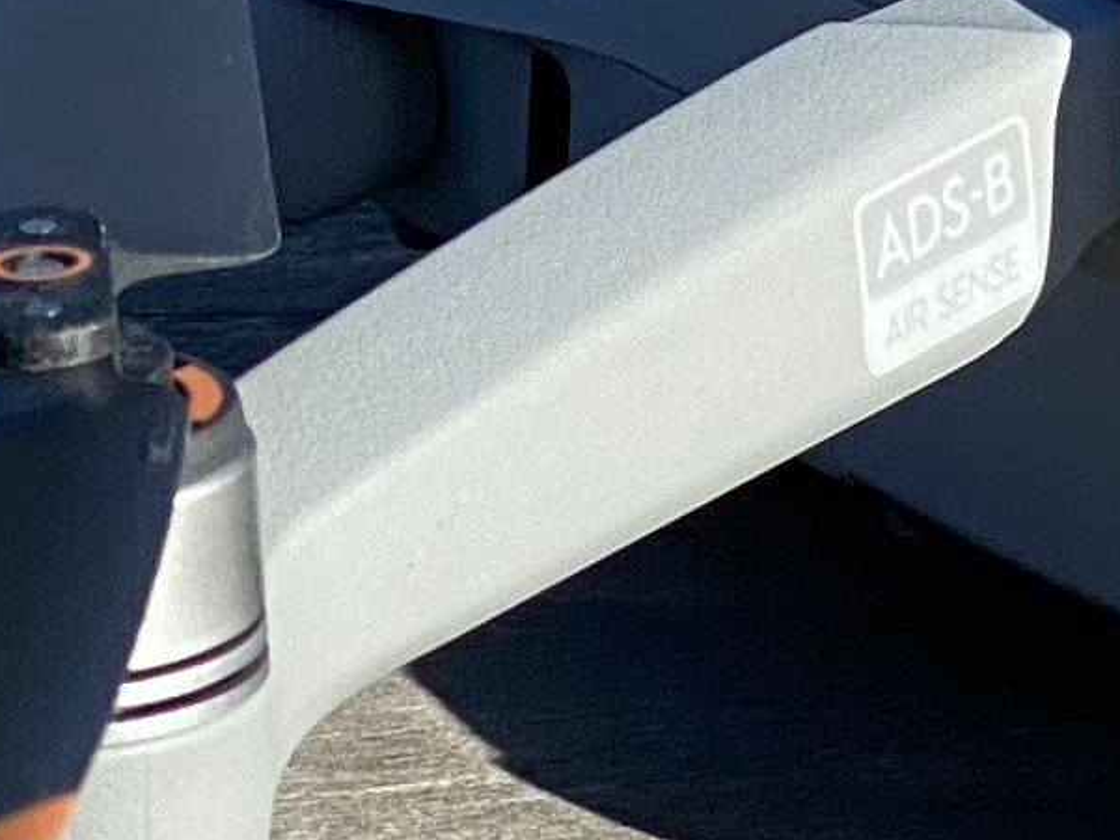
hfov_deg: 5.7
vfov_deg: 4.3
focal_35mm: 349
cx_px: 1196
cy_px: 352
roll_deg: -0.4
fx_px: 11294
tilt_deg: -25.8
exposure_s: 1/705
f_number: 2
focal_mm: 6
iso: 20
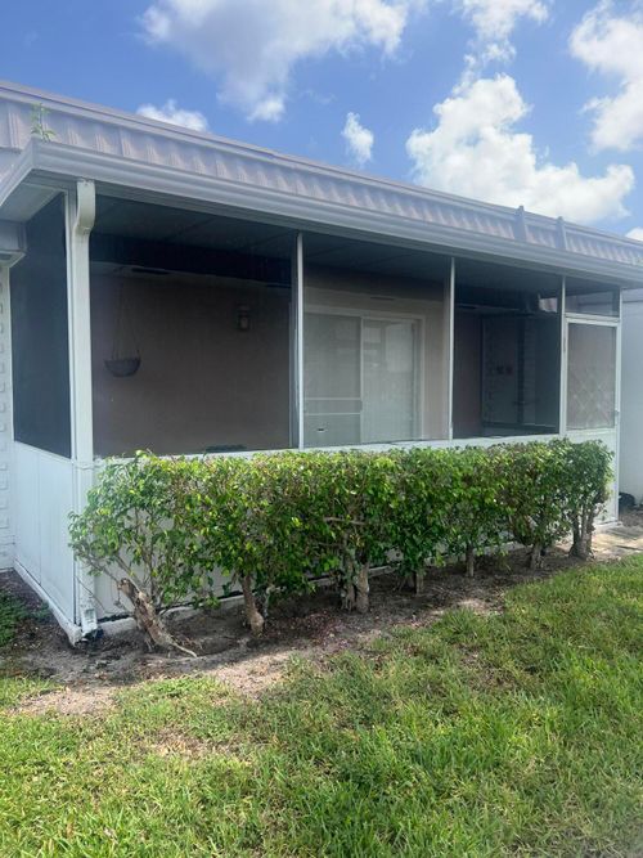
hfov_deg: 53.0
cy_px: 429
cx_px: 322
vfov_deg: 67.3
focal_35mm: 26
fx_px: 644
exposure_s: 1/1838
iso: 50
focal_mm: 5.7
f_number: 1.5
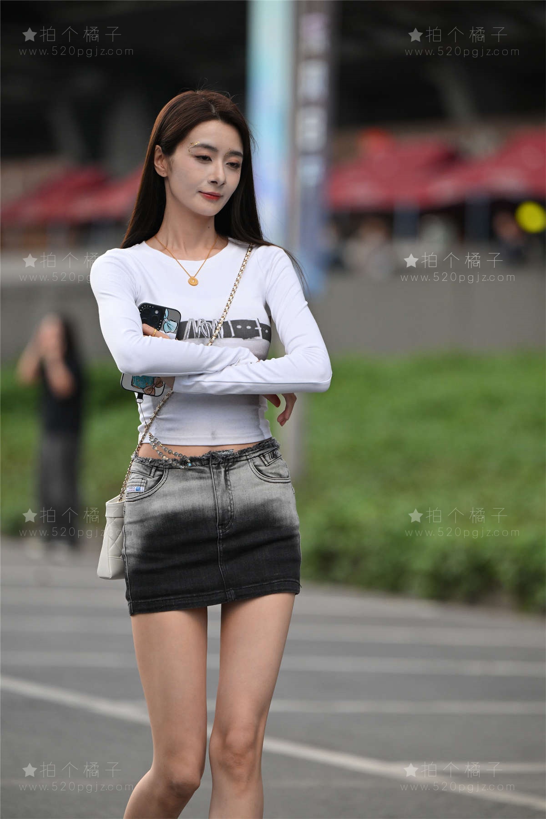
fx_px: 4550
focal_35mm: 200
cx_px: 273
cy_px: 410
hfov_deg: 6.9
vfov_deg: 10.3
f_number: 3.5
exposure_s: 1/640
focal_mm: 200
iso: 1250
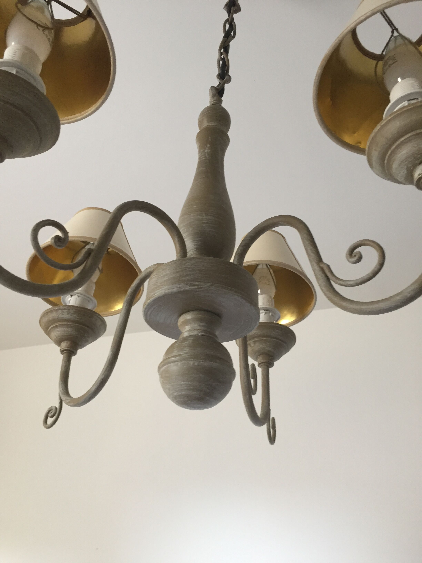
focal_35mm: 29
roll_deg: -7.3
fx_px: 471
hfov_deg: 48.2
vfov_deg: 61.7
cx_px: 211
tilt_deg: +29.4
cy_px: 282
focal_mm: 4.15
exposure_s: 1/33
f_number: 2.2
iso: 160
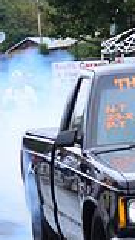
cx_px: 310
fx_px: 2444
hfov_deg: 3.1
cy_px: 138
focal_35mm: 383
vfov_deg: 5.6
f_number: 4.5
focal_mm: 66
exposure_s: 1/320
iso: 1000
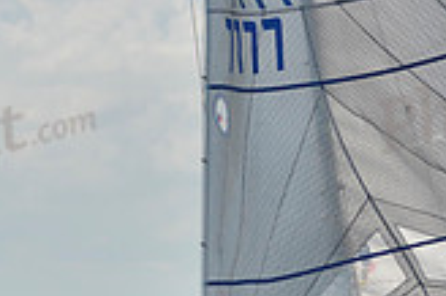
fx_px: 8762
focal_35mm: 708
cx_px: 239
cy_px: 262
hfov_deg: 2.9
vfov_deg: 1.9
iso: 200
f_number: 7.1
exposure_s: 1/1000
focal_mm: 200
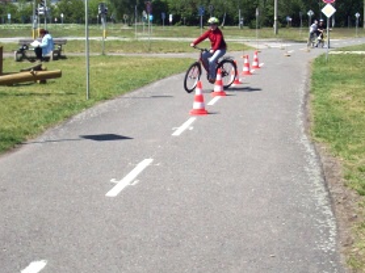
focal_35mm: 60
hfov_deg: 32.2
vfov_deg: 24.3
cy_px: 112
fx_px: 632
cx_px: 206
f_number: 5.6
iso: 80
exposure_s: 1/325
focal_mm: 6.2
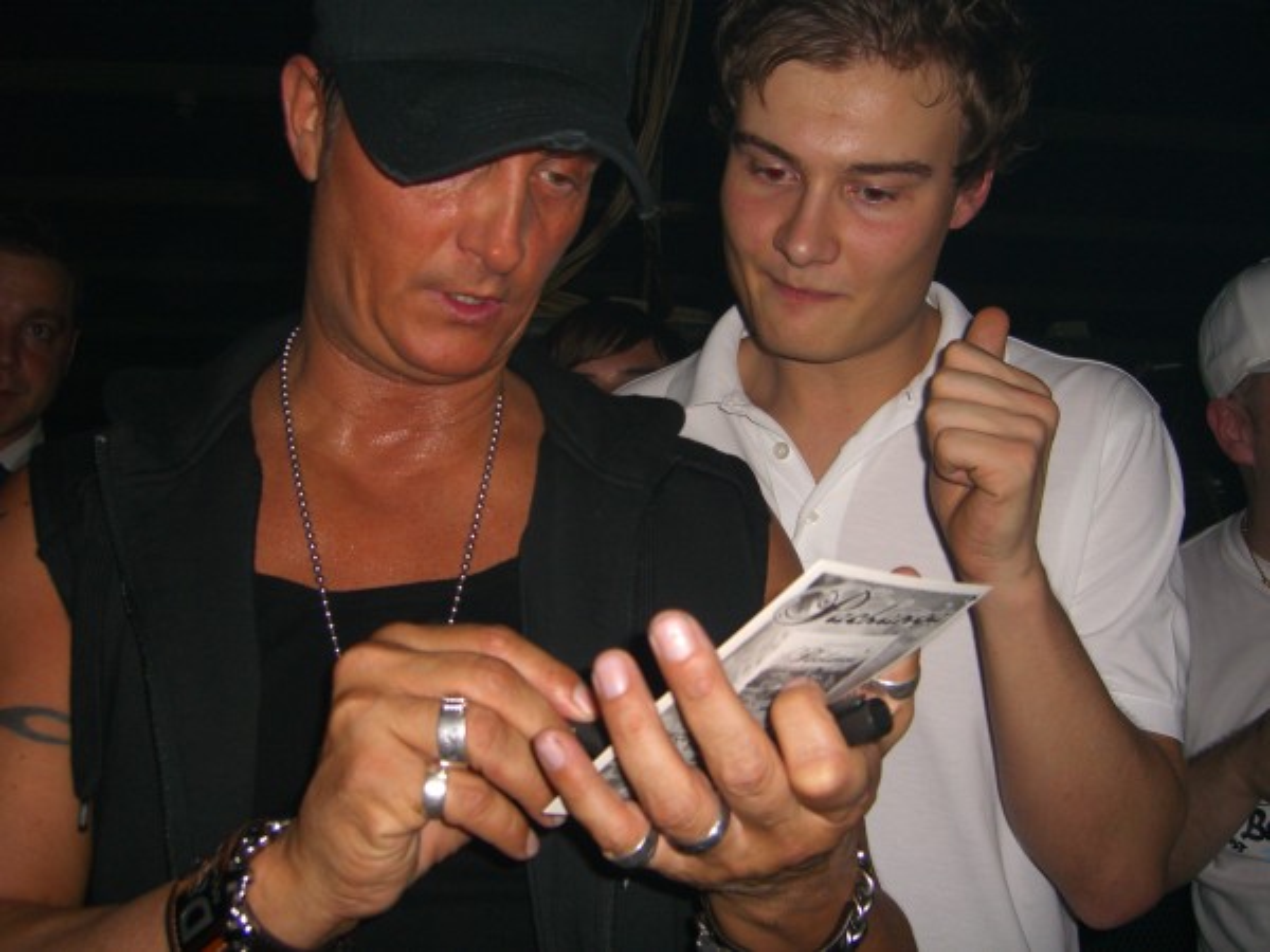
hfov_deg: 49.0
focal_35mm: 38
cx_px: 635
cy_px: 476
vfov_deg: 37.7
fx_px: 1394
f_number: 2.8
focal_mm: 7.9
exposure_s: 1/60
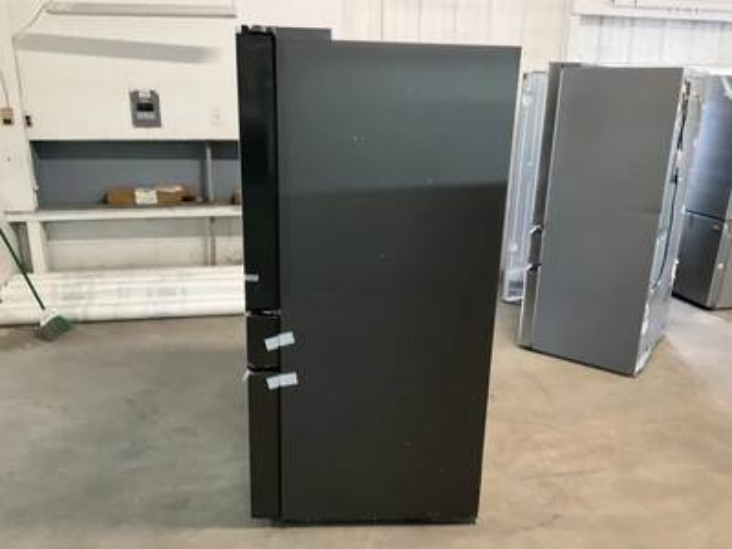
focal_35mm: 29
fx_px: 613
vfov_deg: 48.2
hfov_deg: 61.7
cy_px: 274
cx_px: 366
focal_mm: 3
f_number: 1.8
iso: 320
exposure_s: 1/40
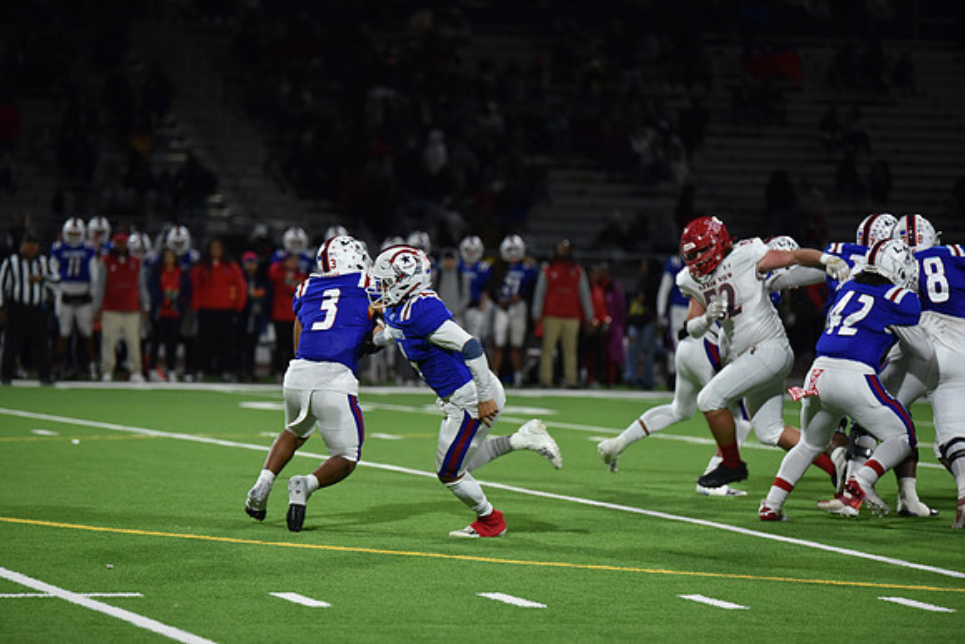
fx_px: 4826
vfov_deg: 7.6
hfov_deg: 11.4
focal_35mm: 180
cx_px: 482
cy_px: 322
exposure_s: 1/640
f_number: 2.8
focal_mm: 180
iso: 2200
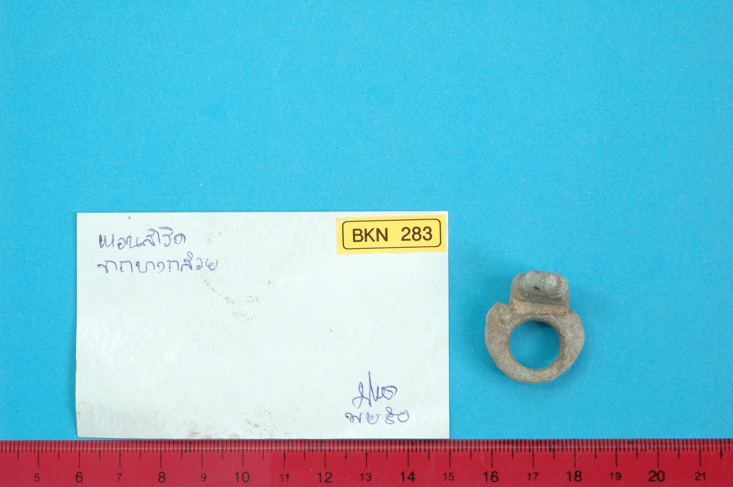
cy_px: 244
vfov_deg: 13.0
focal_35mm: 105
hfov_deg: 19.5
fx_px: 2136
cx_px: 366
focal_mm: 70
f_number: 29
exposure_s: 1/10
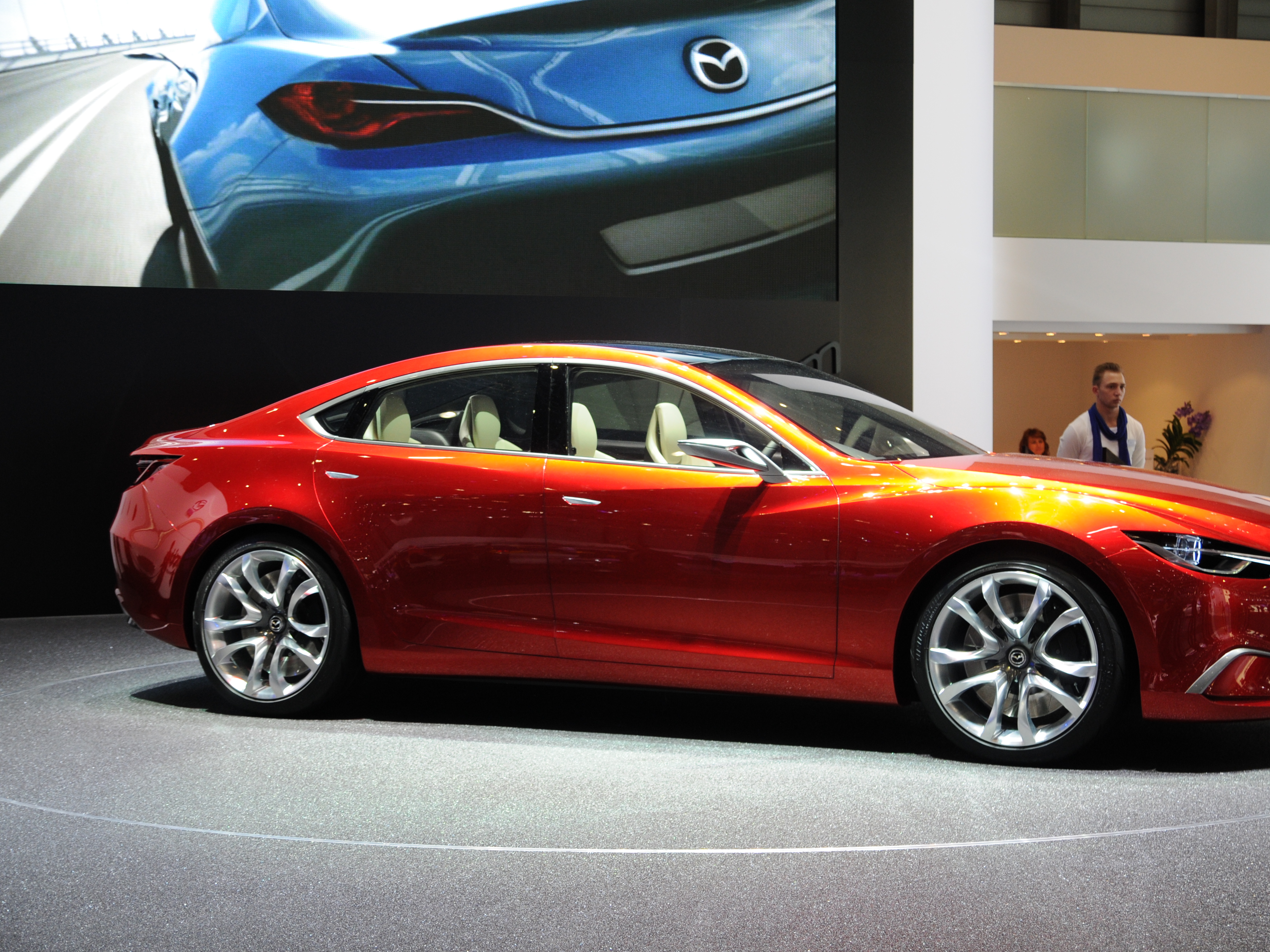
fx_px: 2055
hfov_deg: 34.3
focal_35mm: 56
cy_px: 477
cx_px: 717
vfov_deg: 26.1
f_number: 5.6
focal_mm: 34
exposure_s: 1/125
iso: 400
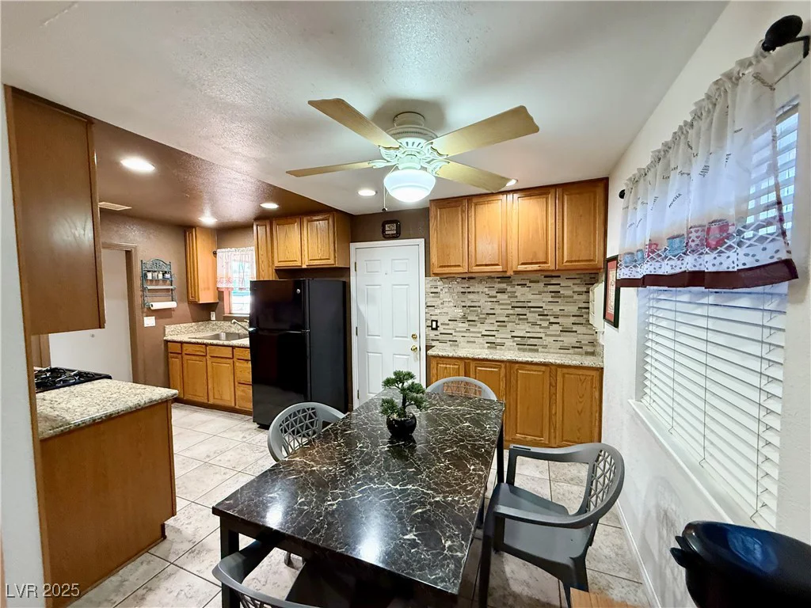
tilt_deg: -1.5
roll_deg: +1.0
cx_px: 406
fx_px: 328
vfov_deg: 85.7
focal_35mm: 14
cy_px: 304
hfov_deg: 102.1
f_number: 2.2
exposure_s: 1/60
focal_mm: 2.22
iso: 320
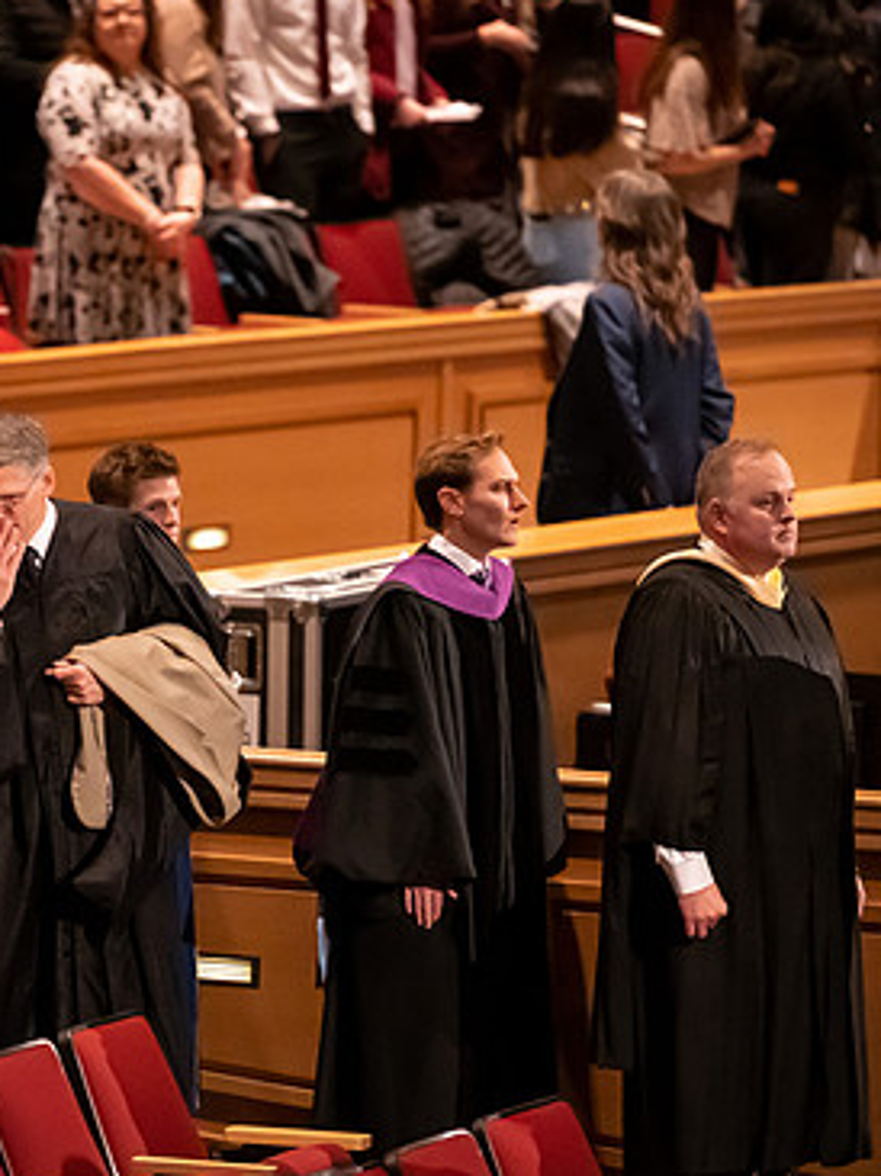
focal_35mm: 407
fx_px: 13827
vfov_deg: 4.9
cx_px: 46
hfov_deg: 3.6
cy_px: 628
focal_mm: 200
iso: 6400
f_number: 2.8
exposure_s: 1/160
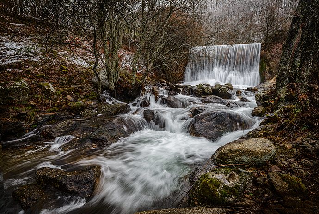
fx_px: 151
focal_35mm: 17
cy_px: 107
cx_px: 160
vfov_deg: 70.8
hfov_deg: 93.1
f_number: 16
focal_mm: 17
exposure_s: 1/8
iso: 100
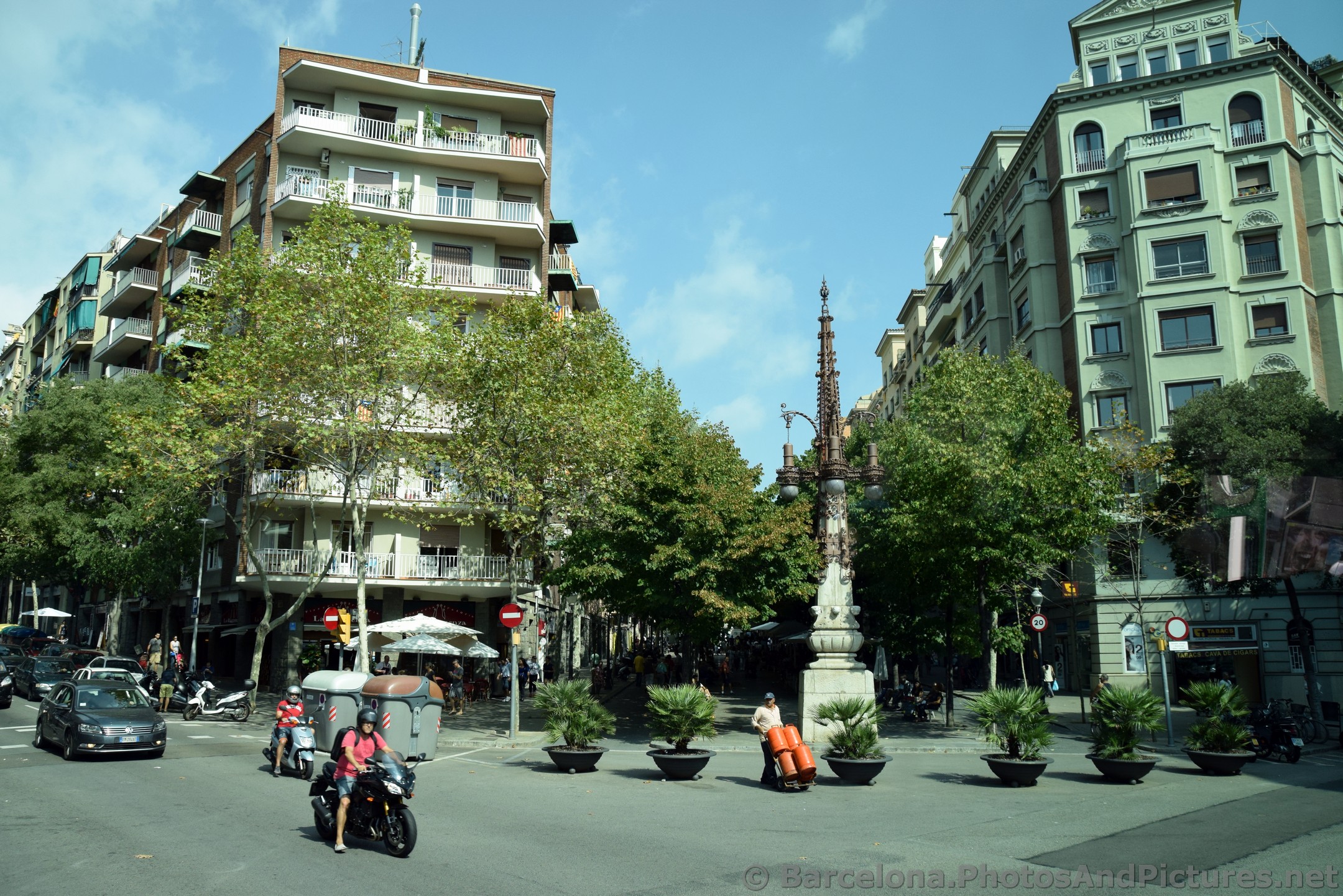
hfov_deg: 67.4
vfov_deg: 47.9
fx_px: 1007
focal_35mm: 27
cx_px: 672
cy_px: 448
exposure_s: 1/250
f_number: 8
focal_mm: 18
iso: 400
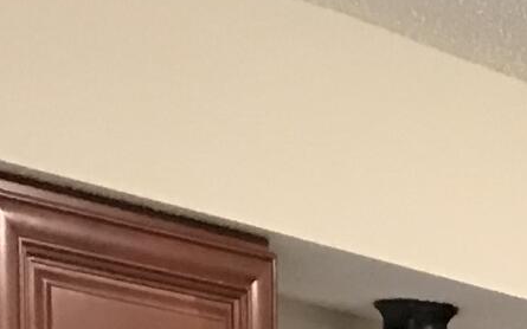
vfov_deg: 5.8
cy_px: 1168
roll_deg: -0.6
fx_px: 2872
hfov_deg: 9.9
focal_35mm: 200
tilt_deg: -6.6
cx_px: 981
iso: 80
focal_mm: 3.99
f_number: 1.8
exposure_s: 1/15
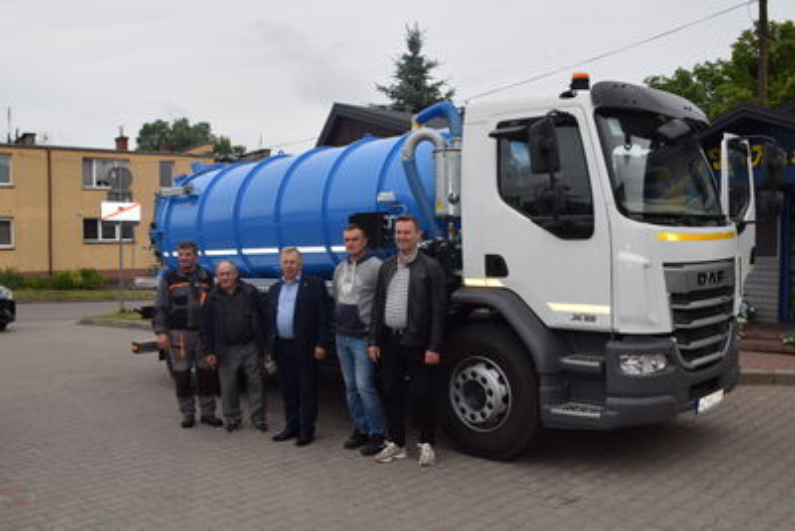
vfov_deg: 40.0
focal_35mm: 33
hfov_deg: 57.2
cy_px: 266
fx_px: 729
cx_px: 398
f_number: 6.3
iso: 100
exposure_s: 1/160
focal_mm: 22
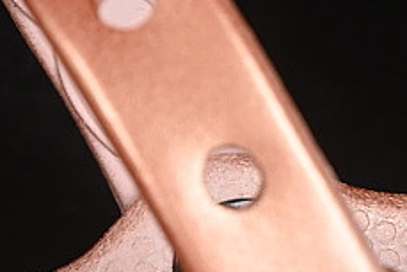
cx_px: 60
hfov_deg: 5.8
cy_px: 180
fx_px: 4005
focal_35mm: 354
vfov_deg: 3.9
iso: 160
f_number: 7.1
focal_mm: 50
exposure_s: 1/80
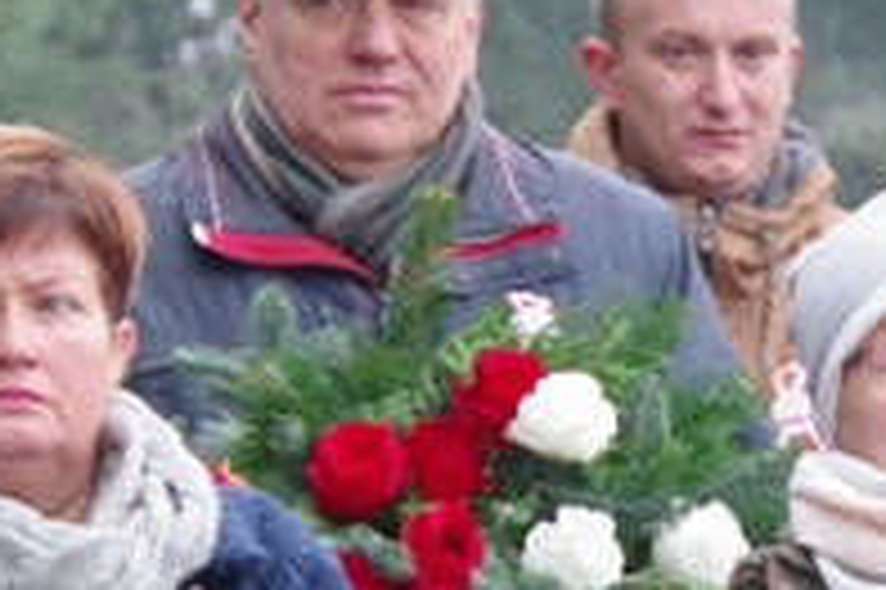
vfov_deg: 2.9
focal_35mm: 469
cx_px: 877
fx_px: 11533
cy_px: 1124
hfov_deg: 4.4
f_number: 4.5
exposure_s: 1/200
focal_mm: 60
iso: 1600
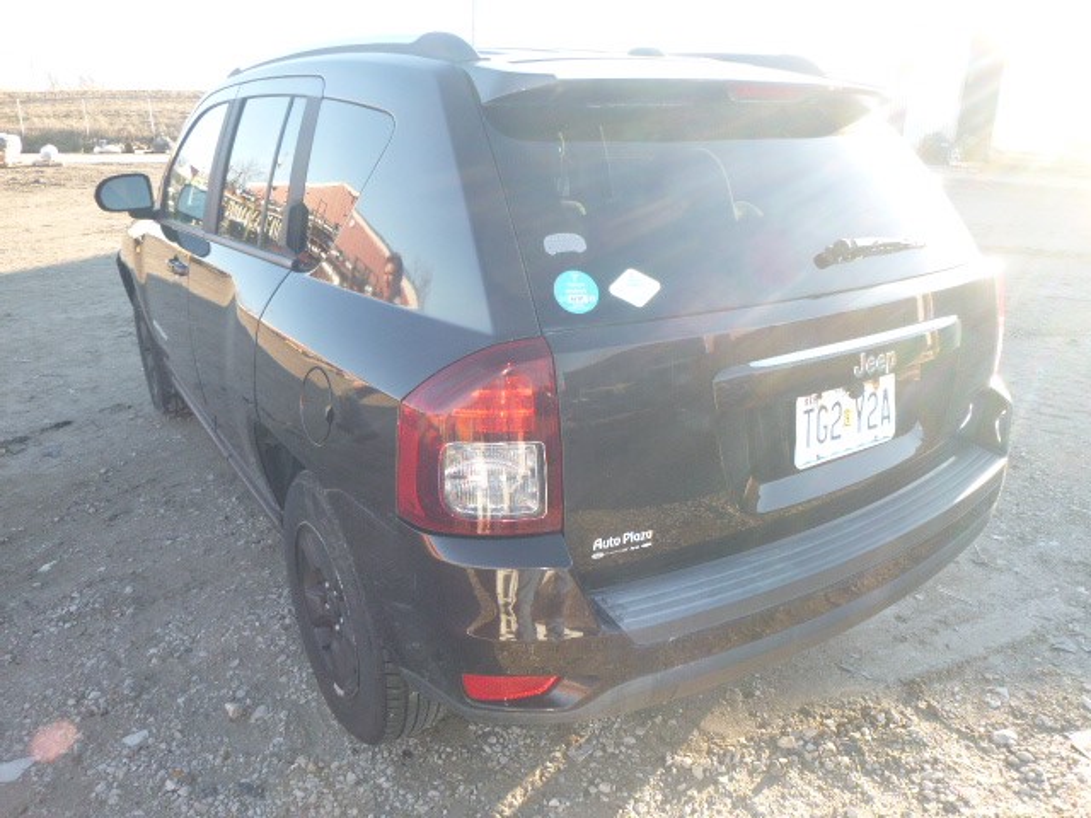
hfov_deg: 69.4
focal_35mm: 25
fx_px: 788
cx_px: 546
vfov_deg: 54.9
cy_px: 409
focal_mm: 4.5
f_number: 3.9
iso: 100
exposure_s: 1/60
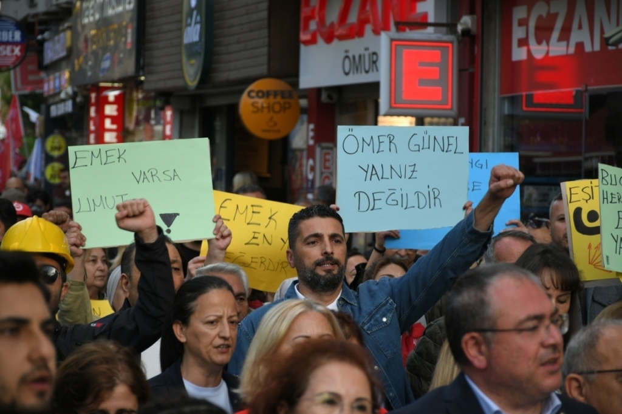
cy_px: 207
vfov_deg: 9.7
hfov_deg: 14.5
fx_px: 2453
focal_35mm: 142
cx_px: 311
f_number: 5.3
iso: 160
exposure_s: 1/125
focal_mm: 95
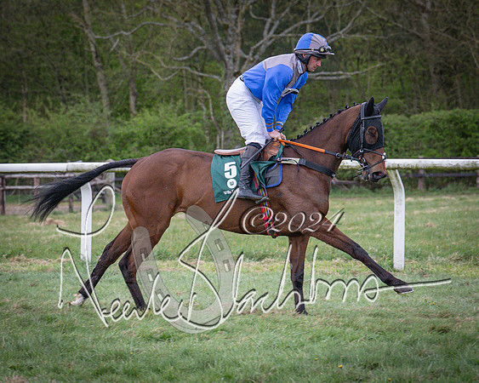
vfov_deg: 6.4
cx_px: 134
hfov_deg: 8.0
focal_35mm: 242
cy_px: 219
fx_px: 3430
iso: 1600
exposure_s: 1/1000
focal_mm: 102
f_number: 4
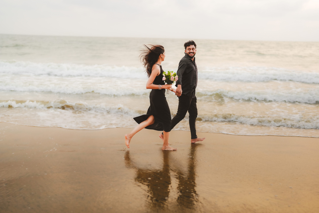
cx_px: 160
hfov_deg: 39.6
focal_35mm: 50
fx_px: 443
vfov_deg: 27.0
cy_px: 106
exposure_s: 1/1600
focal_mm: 50
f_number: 1.8
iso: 500
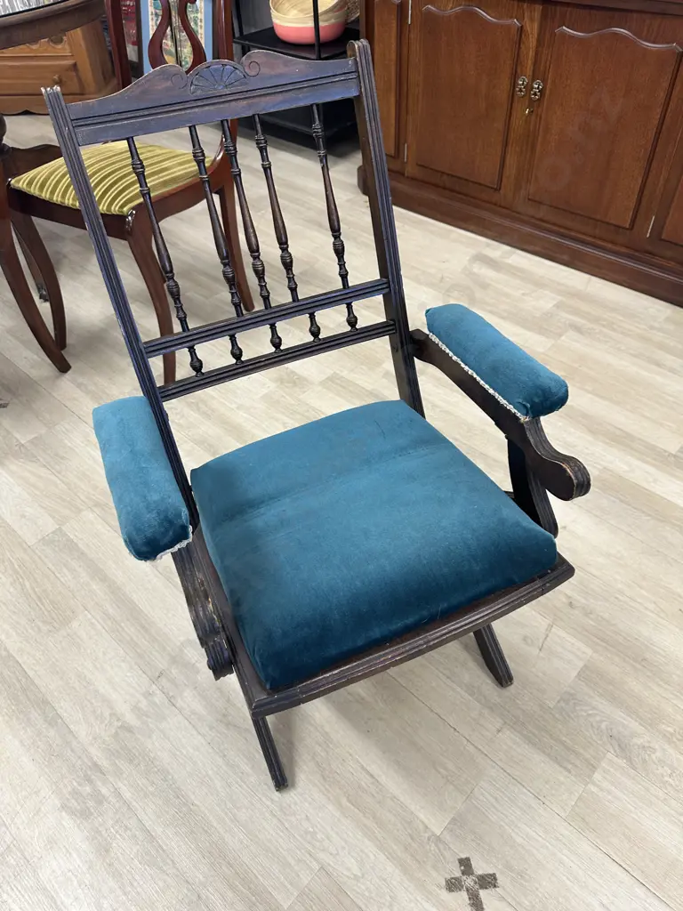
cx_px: 342
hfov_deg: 56.8
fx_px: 631
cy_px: 456
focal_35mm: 24
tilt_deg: -45.3
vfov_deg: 71.6
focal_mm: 6.86
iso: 125
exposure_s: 1/50
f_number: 1.78
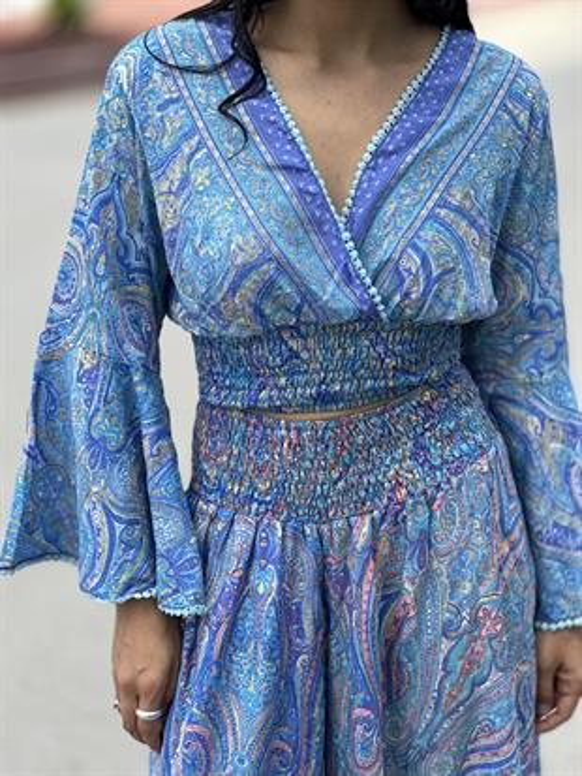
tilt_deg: -19.0
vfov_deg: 25.3
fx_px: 1725
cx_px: 291
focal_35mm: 77
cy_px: 388
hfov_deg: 19.1
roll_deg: +0.3
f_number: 2.8
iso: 20
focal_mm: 9
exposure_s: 1/129
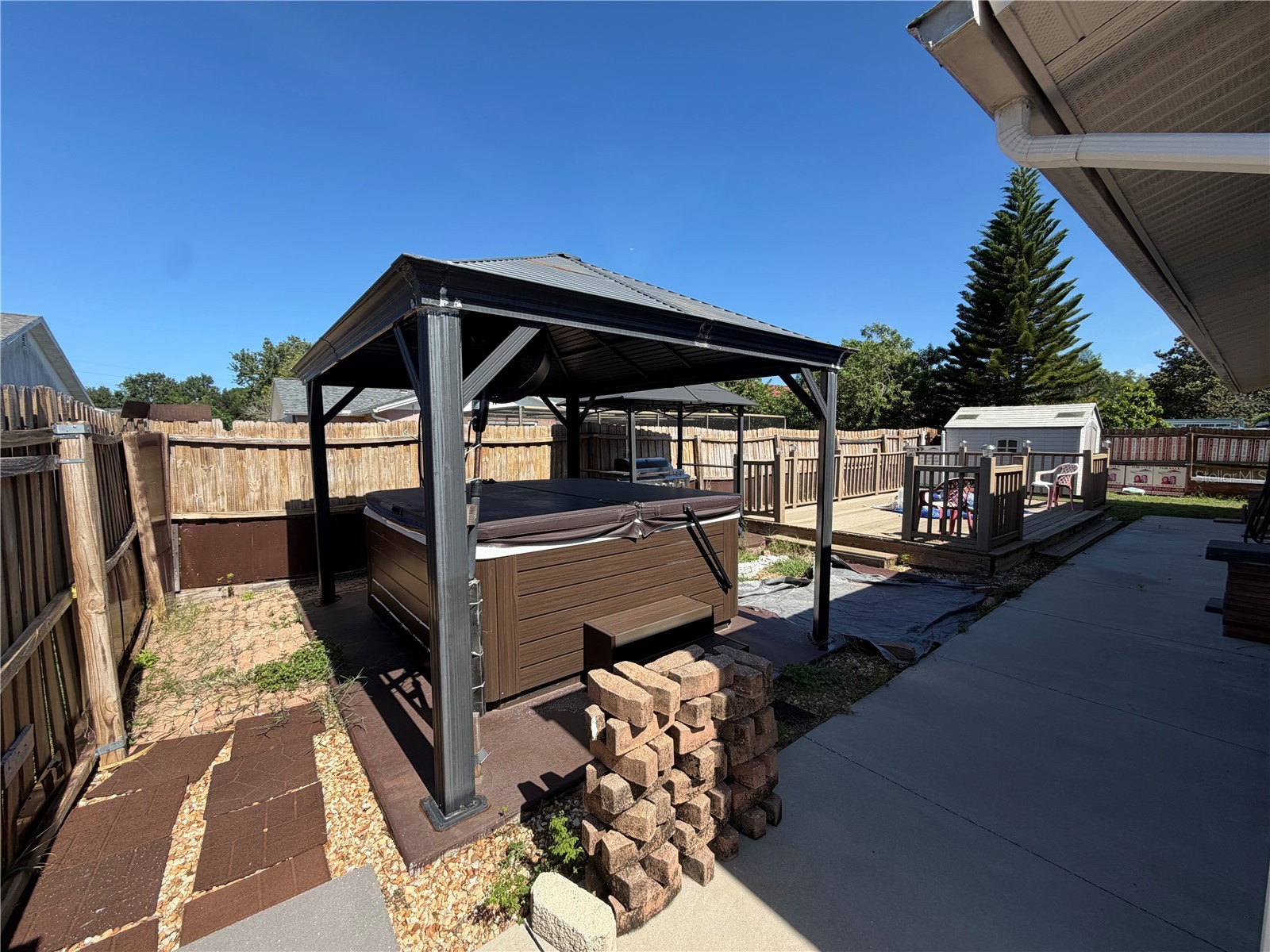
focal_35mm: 14
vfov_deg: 85.7
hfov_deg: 102.1
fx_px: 514
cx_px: 635
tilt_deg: -4.6
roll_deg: +0.4
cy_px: 476
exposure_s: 1/770
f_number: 2.2
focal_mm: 2.22
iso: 32
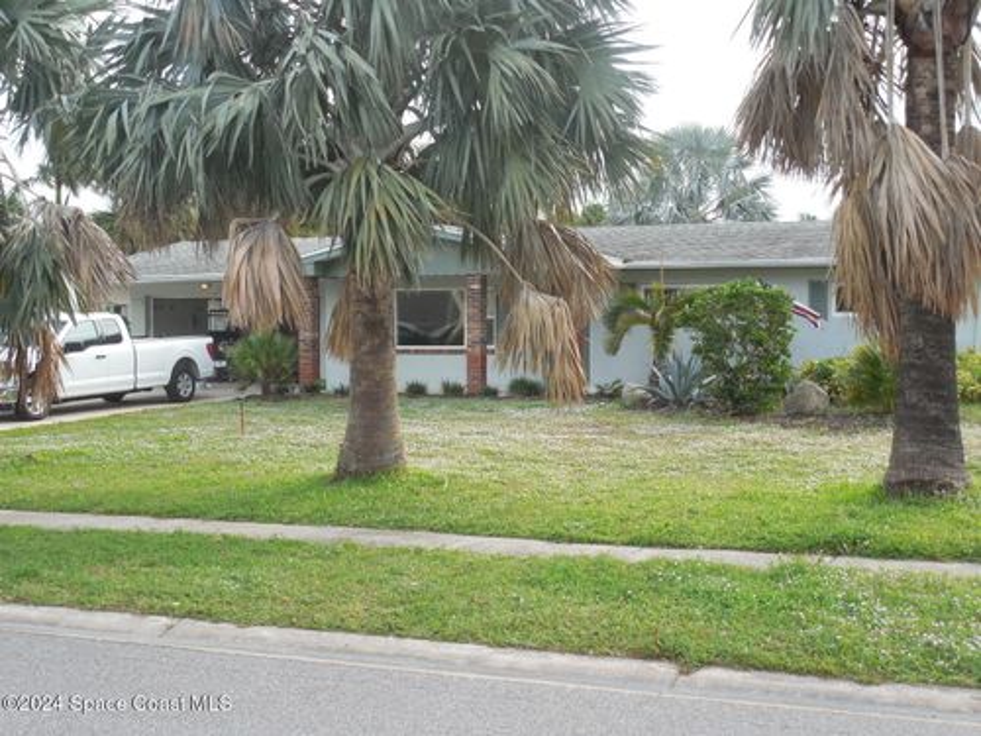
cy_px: 368
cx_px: 490
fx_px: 1360
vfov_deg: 30.3
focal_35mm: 48
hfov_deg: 39.7
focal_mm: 8.7
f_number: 4
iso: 125
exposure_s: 1/160
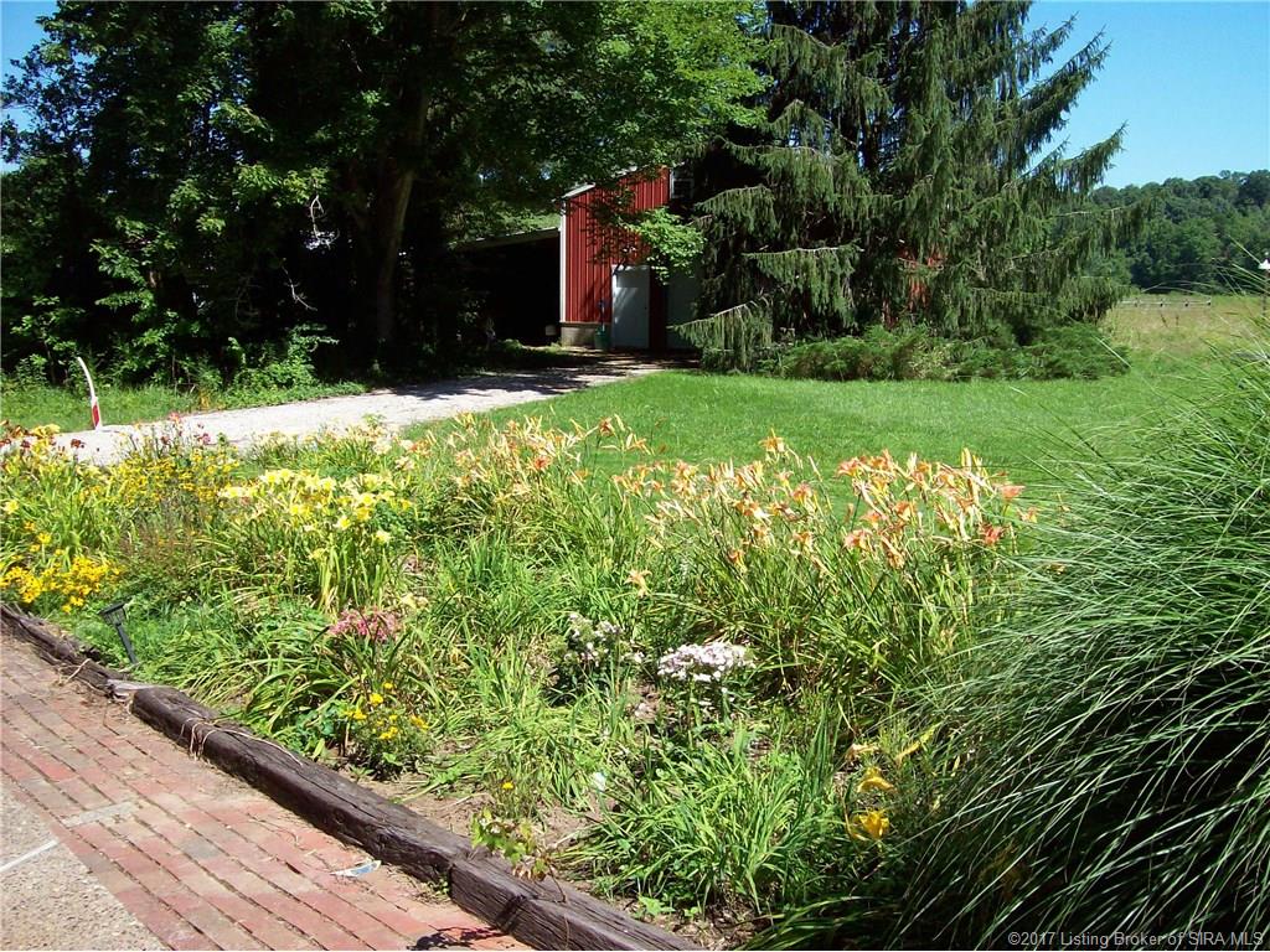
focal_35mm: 36
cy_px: 476
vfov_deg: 39.7
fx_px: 1321
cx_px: 635
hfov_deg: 51.4
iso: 80
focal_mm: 6
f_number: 4.8
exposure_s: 1/380
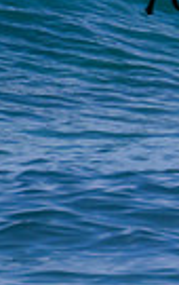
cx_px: 578
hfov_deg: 0.3
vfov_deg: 0.4
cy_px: 43
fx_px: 37105
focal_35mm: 4779
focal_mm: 800
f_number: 11
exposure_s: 1/2000
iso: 560
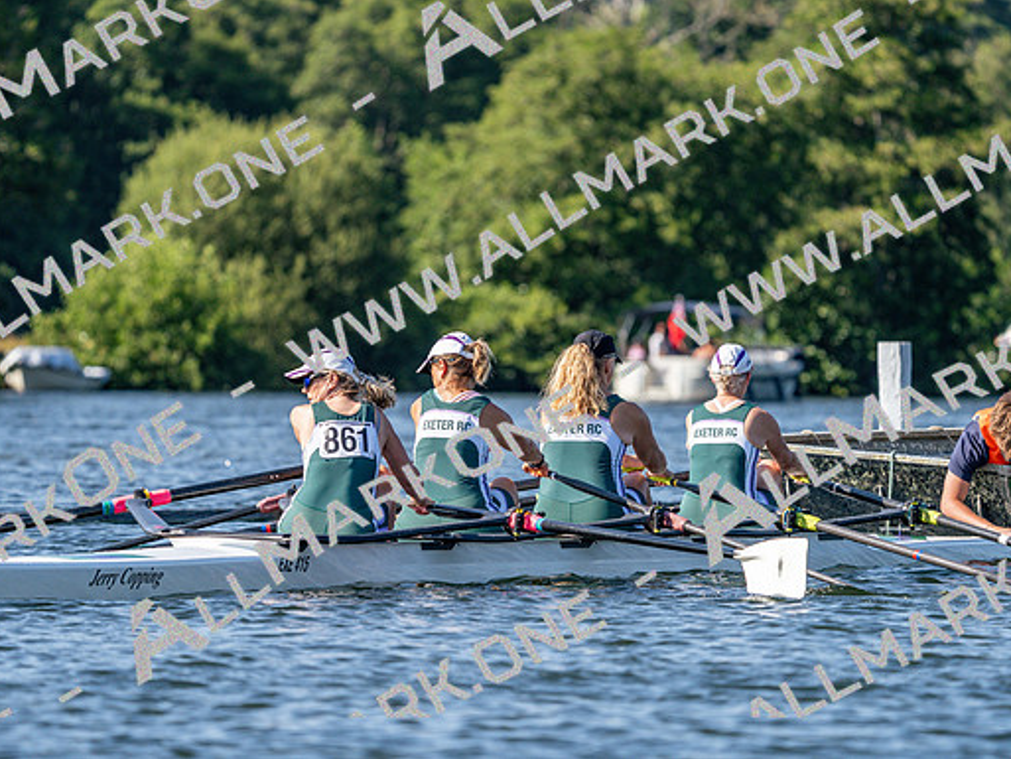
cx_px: 530
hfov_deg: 5.5
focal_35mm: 361
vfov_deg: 4.1
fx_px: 10546
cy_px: 380
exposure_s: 1/1600
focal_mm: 332
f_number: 6.3
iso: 400
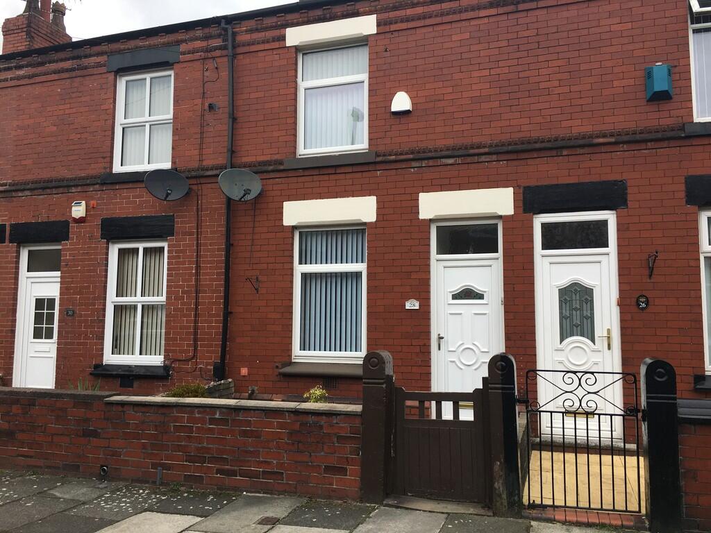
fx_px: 596
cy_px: 266
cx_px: 356
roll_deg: -1.2
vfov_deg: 48.2
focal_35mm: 29
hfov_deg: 61.7
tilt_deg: +5.7
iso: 25
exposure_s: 1/343
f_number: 2.2
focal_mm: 4.15
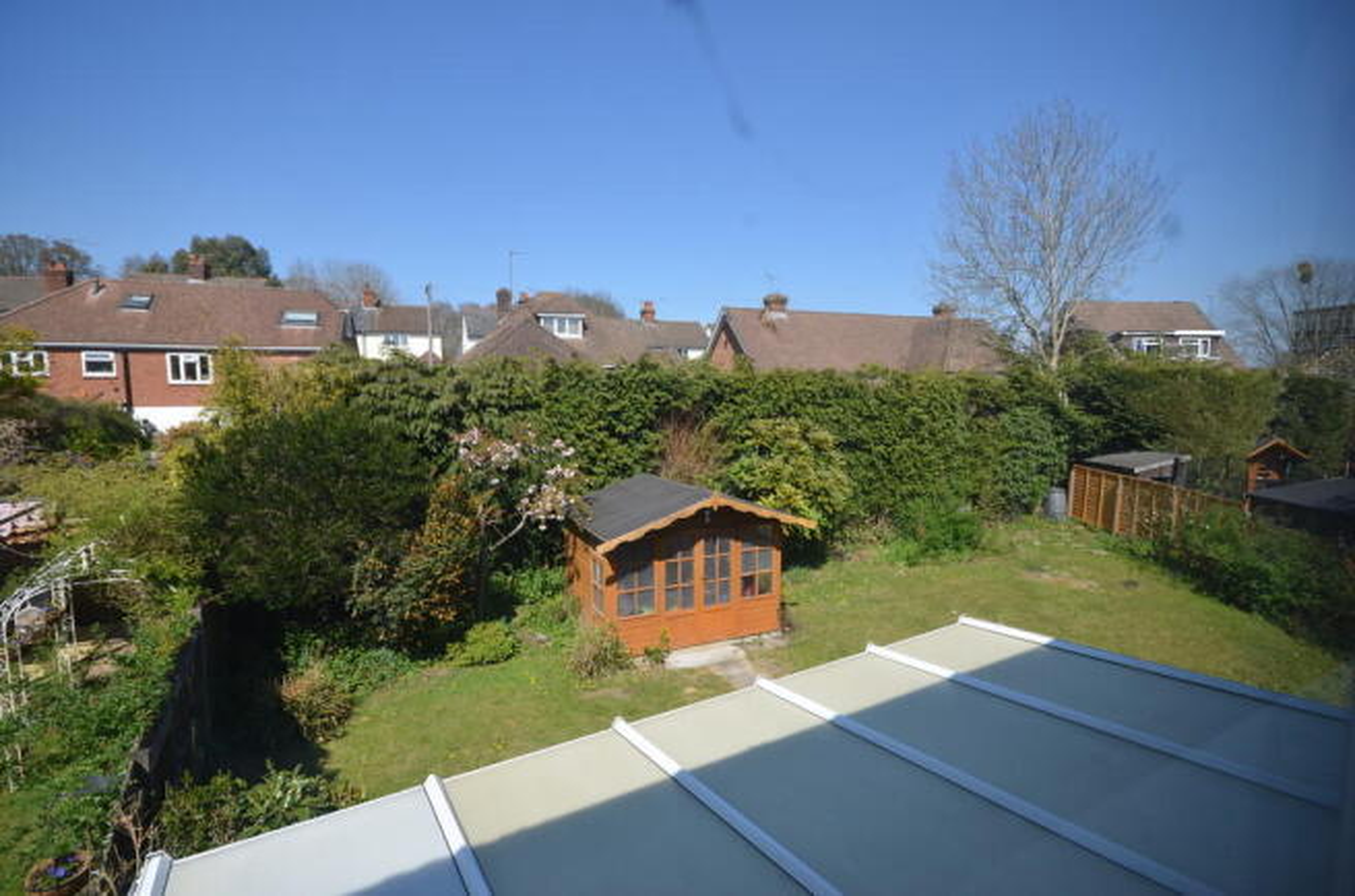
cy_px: 448
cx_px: 678
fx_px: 676
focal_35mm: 18
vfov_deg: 67.1
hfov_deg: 90.1
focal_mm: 12
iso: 100
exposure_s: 1/200
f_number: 8
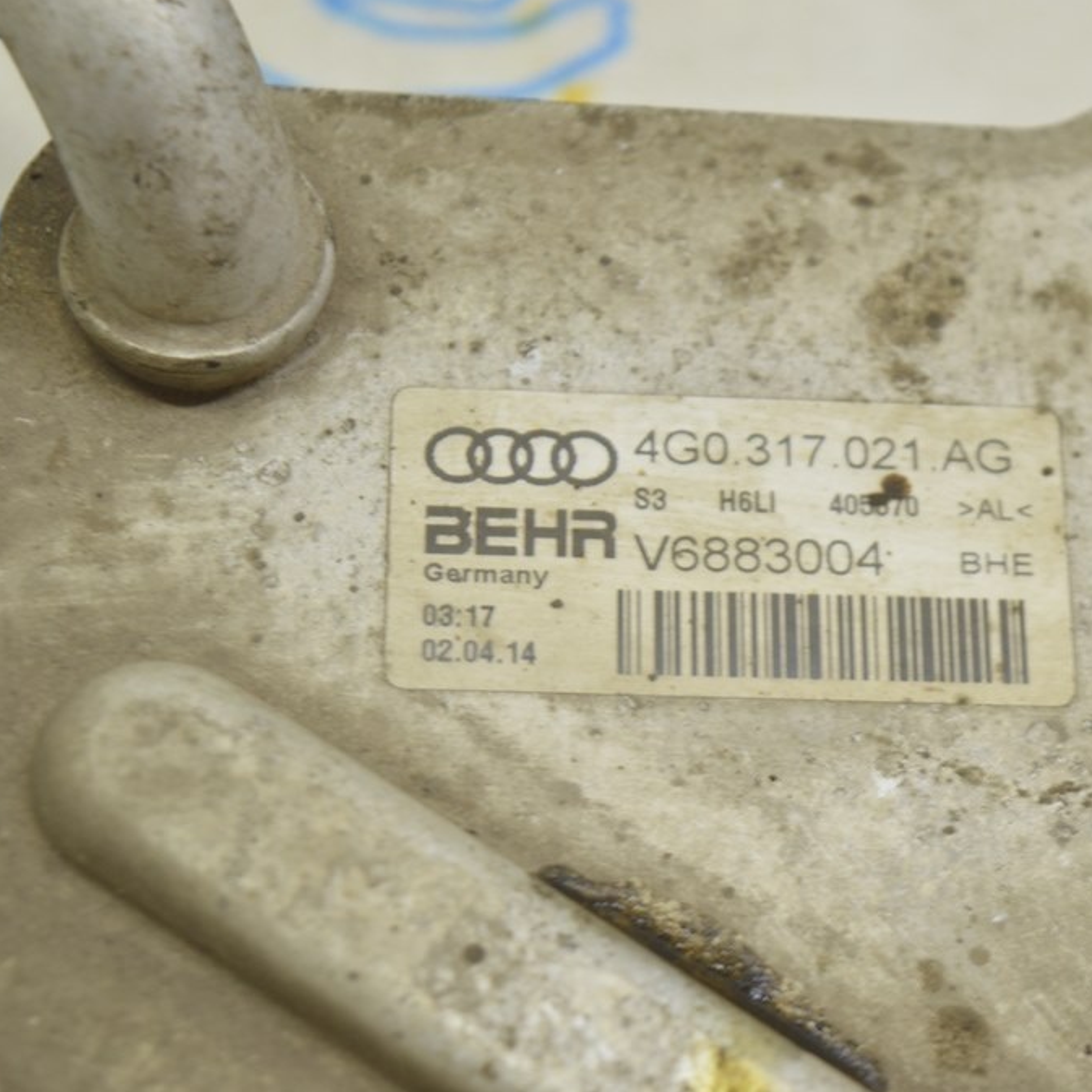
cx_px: 670
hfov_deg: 16.3
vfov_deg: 16.3
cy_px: 546
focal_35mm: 107
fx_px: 3806
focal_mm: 55
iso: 400
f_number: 5.6
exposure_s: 1/20
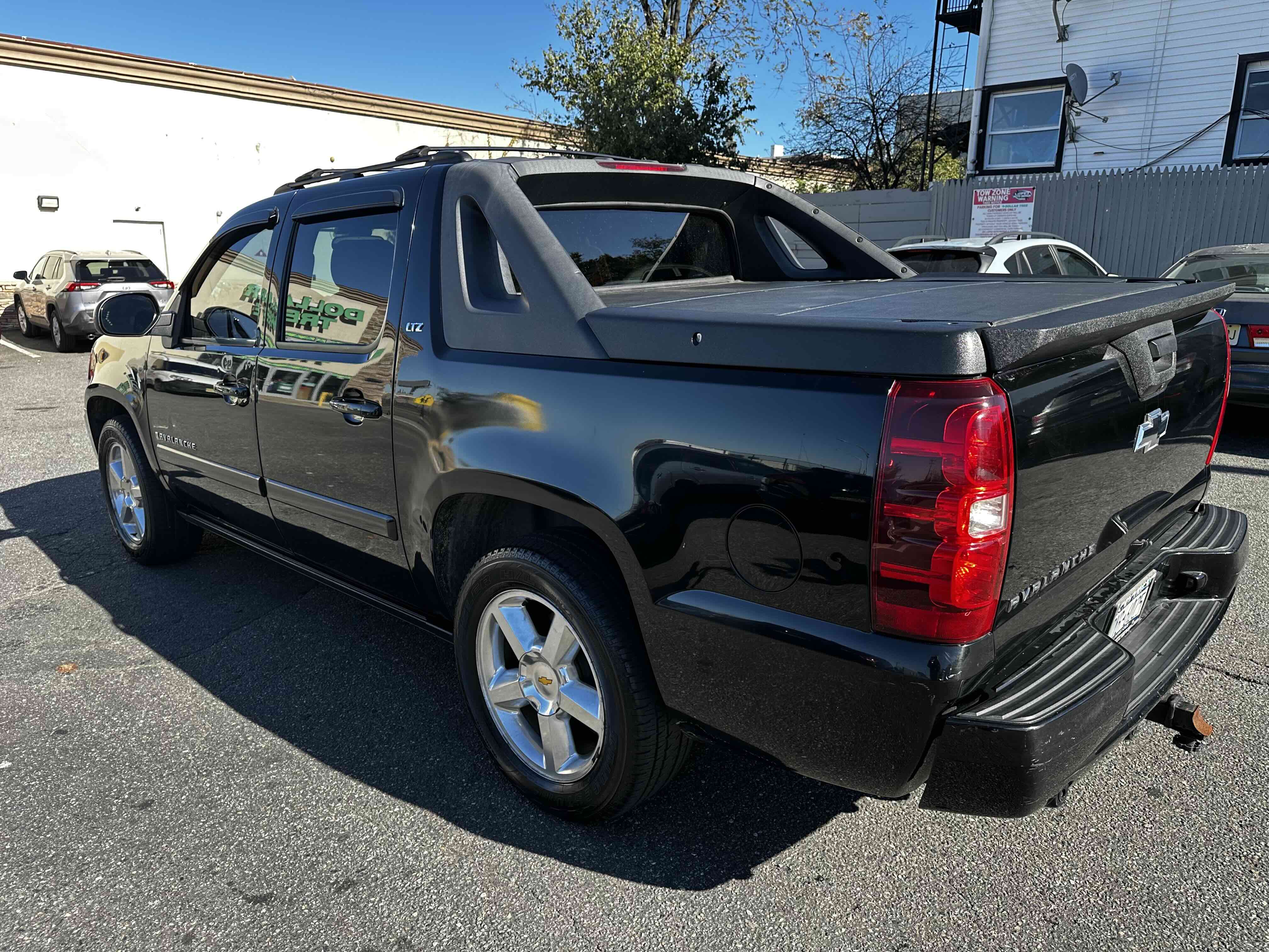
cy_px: 476
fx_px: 880
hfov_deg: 71.6
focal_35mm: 24
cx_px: 634
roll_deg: +0.4
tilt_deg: -11.5
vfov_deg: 56.8
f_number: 1.78
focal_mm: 6.86
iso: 80
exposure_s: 1/879
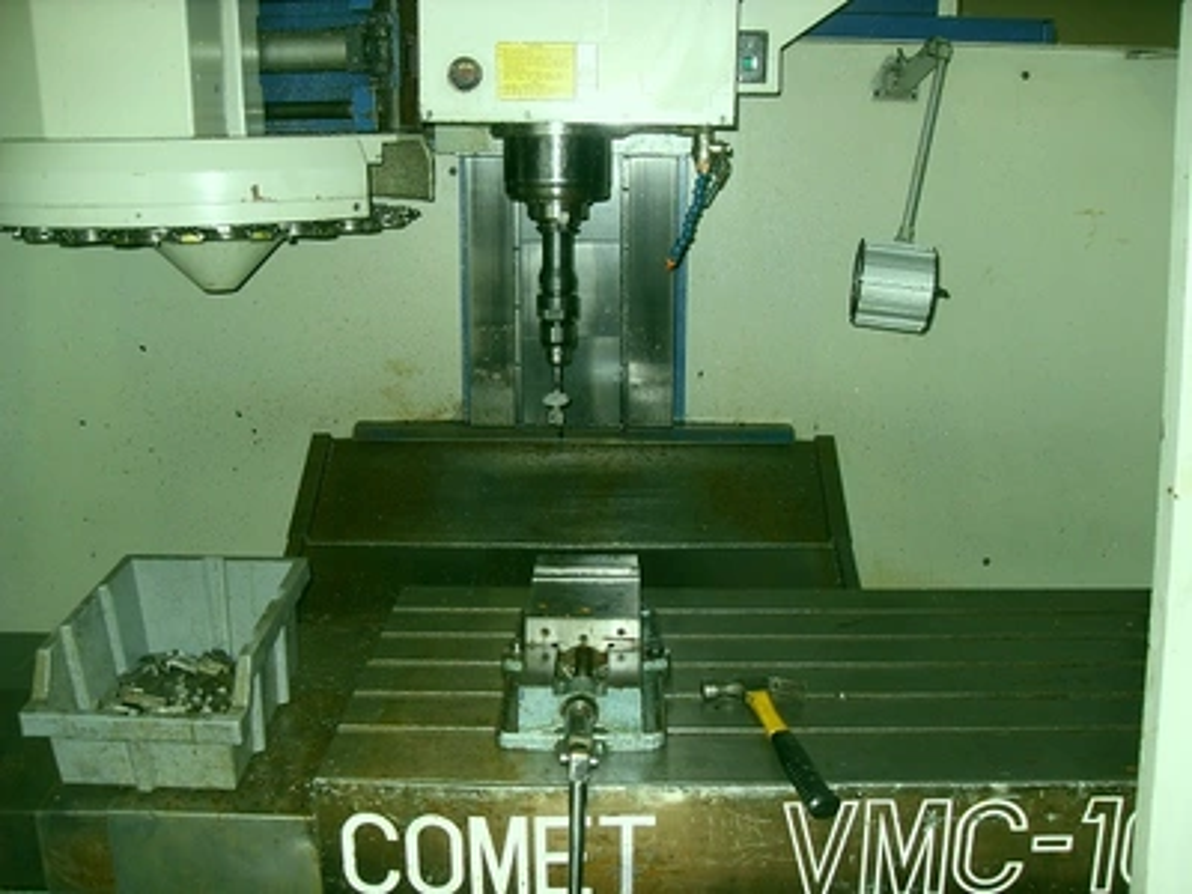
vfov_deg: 41.8
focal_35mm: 34
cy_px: 447
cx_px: 596
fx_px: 1171
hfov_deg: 54.0
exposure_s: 1/45
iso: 100
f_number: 2.8
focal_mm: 6.3
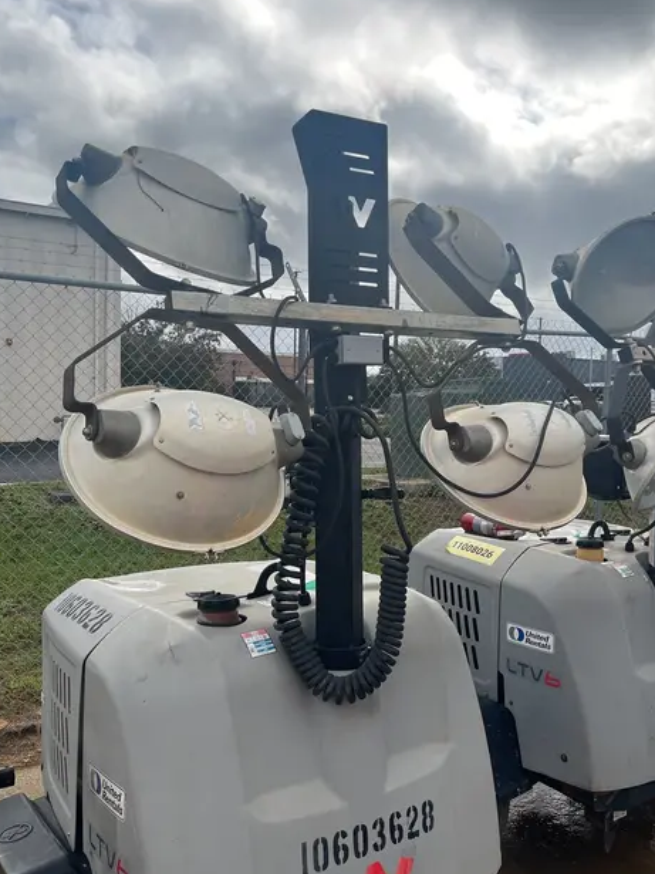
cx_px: 335
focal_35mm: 31
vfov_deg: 58.4
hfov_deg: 45.4
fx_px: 782
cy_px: 426
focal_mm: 5.1
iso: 50
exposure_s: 1/2967
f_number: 1.6
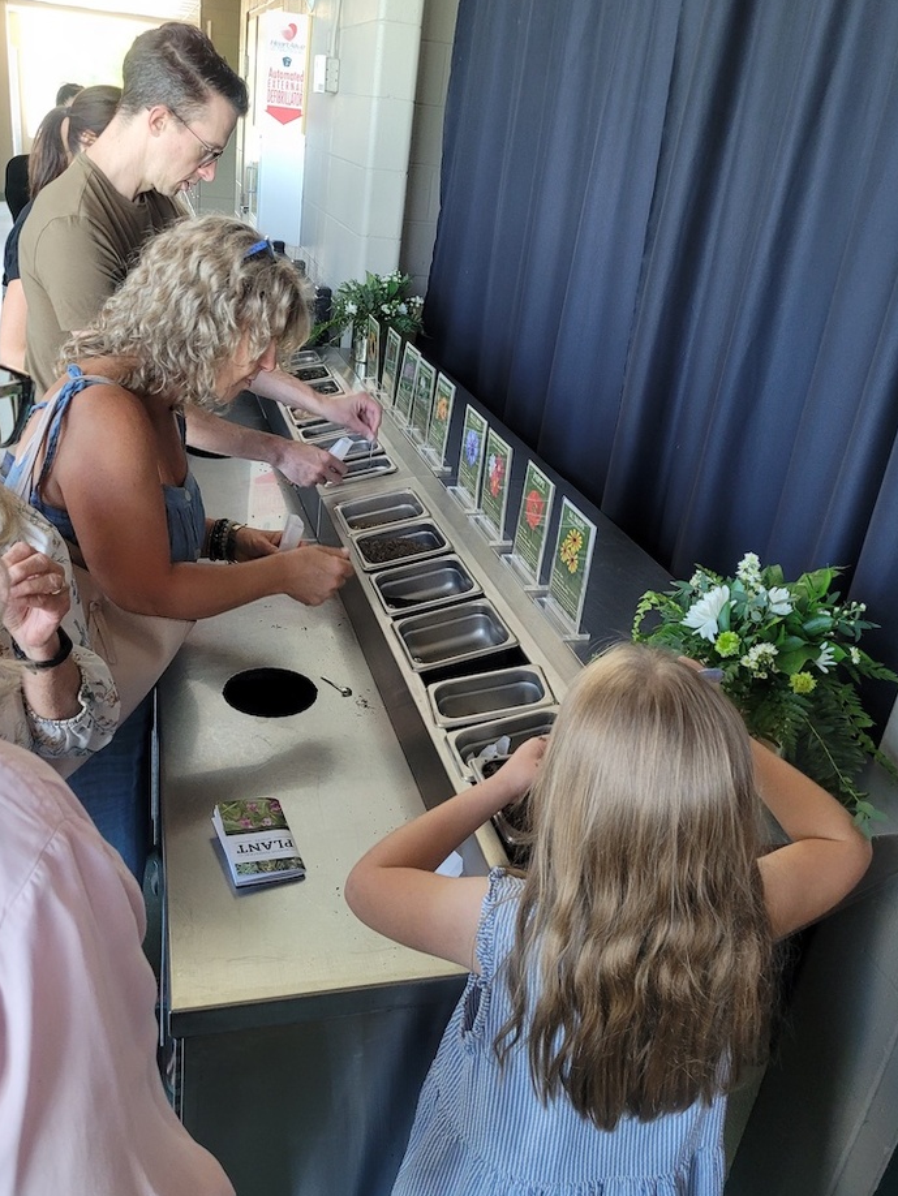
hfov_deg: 48.2
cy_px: 576
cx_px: 407
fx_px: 1003
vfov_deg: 61.6
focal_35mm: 29
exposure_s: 1/60
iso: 250
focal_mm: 5.4
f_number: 1.8
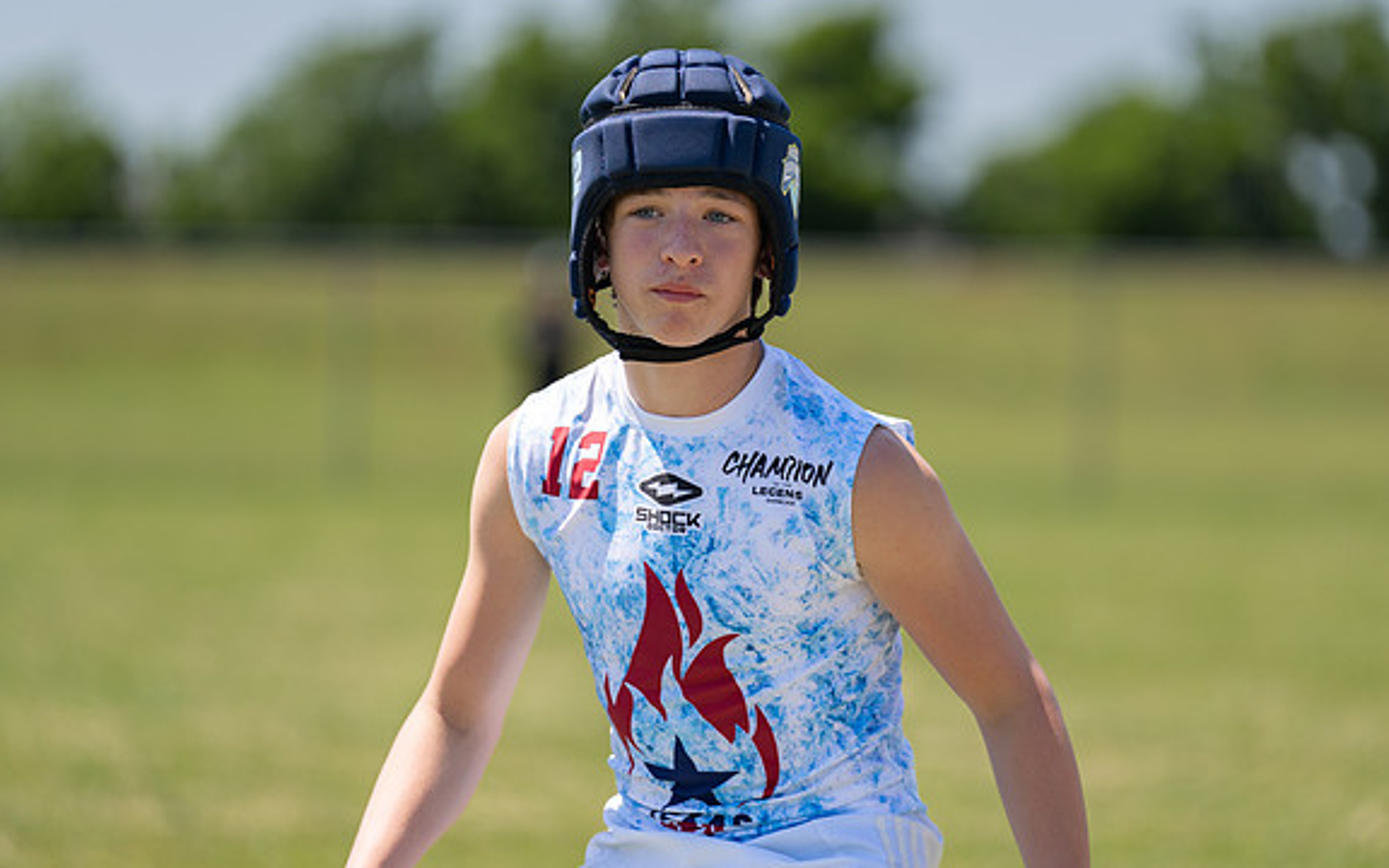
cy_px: 431
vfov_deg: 5.5
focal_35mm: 237
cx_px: 775
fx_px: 8972
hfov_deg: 8.9
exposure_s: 1/2000
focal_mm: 200
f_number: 2.8
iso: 100
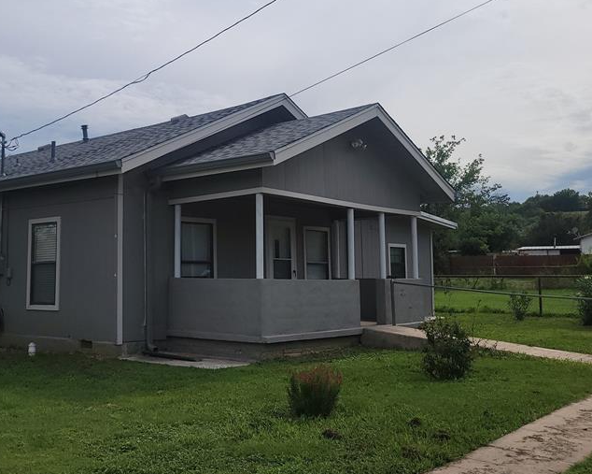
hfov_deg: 43.7
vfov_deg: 36.4
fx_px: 718
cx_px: 166
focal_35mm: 41
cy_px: 204
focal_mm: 5.4
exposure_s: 1/5007
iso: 40
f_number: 1.8
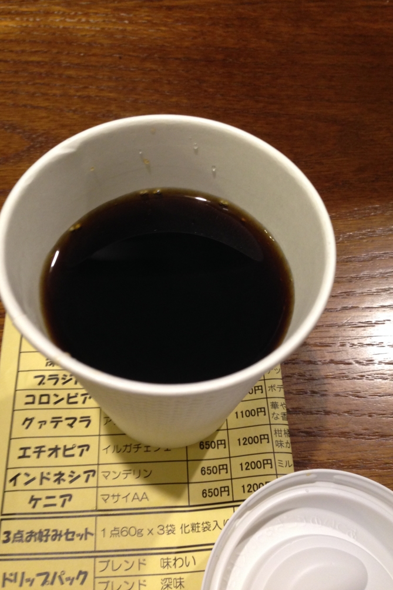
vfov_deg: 54.4
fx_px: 573
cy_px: 290
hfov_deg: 37.8
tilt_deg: -57.0
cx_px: 193
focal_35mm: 35
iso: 160
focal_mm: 4.12
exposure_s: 1/20
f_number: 2.4
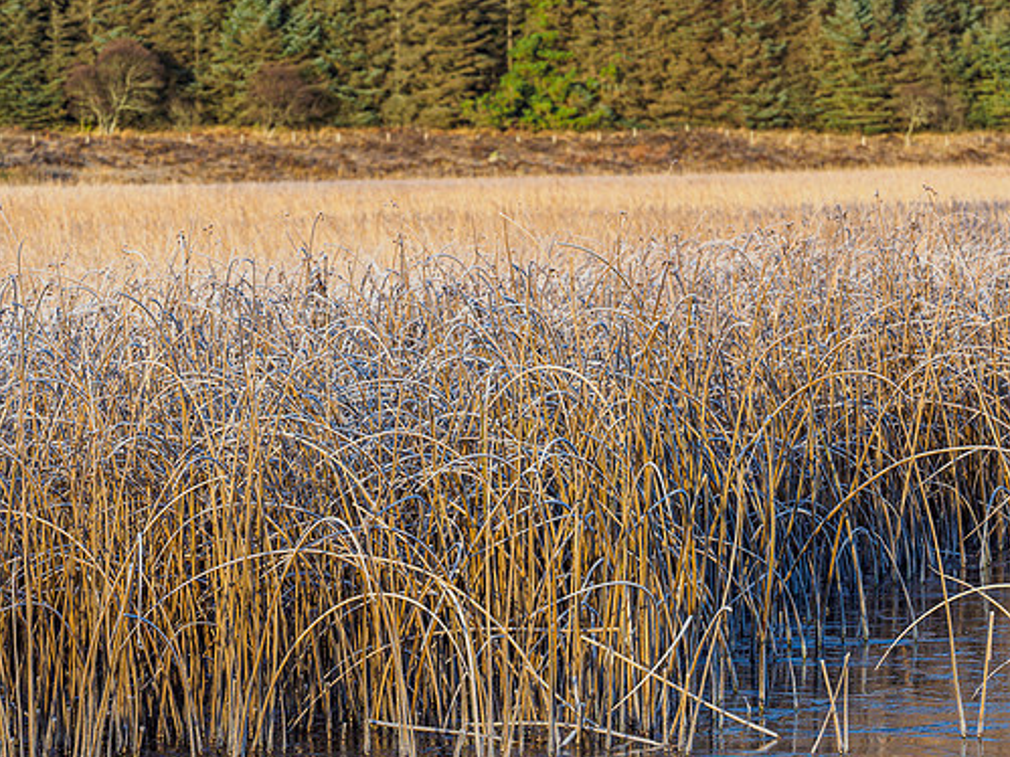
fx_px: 6447
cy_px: 375
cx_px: 520
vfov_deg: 6.7
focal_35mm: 221
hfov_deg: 9.0
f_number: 7.1
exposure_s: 1/250
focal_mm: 95
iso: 200
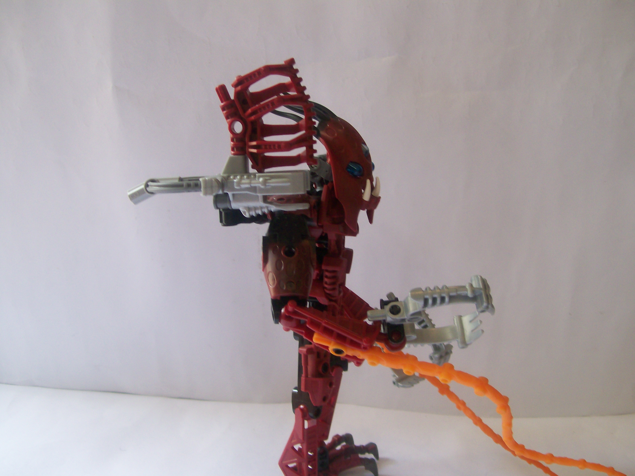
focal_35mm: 36
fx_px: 660
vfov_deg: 39.7
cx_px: 318
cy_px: 238
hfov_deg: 51.4
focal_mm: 6
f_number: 2.7
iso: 80
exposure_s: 1/51
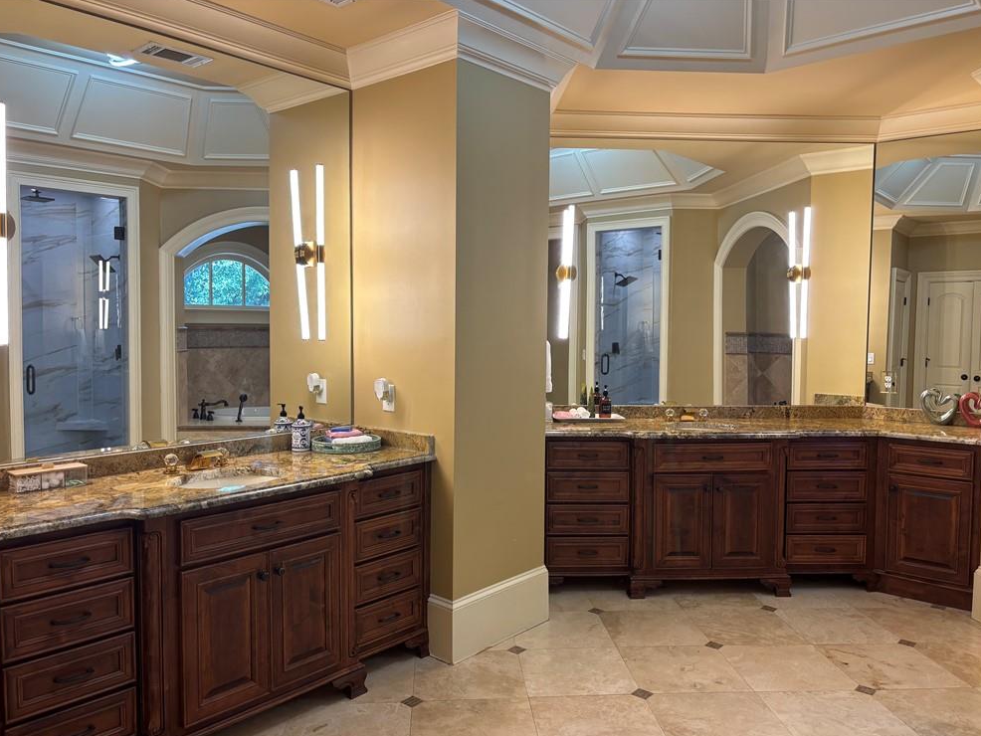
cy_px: 377
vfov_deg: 51.4
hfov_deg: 65.3
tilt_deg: -2.4
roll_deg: +0.3
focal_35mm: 27
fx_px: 765
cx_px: 485
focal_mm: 5.96
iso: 80
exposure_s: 1/60
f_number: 1.6
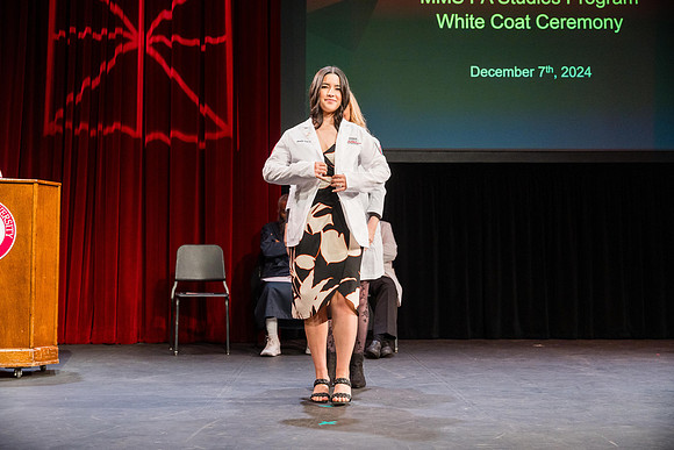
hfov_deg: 41.7
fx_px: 884
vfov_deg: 28.5
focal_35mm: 47
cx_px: 337
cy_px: 225
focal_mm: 47.2
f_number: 3.5
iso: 1250
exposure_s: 1/320
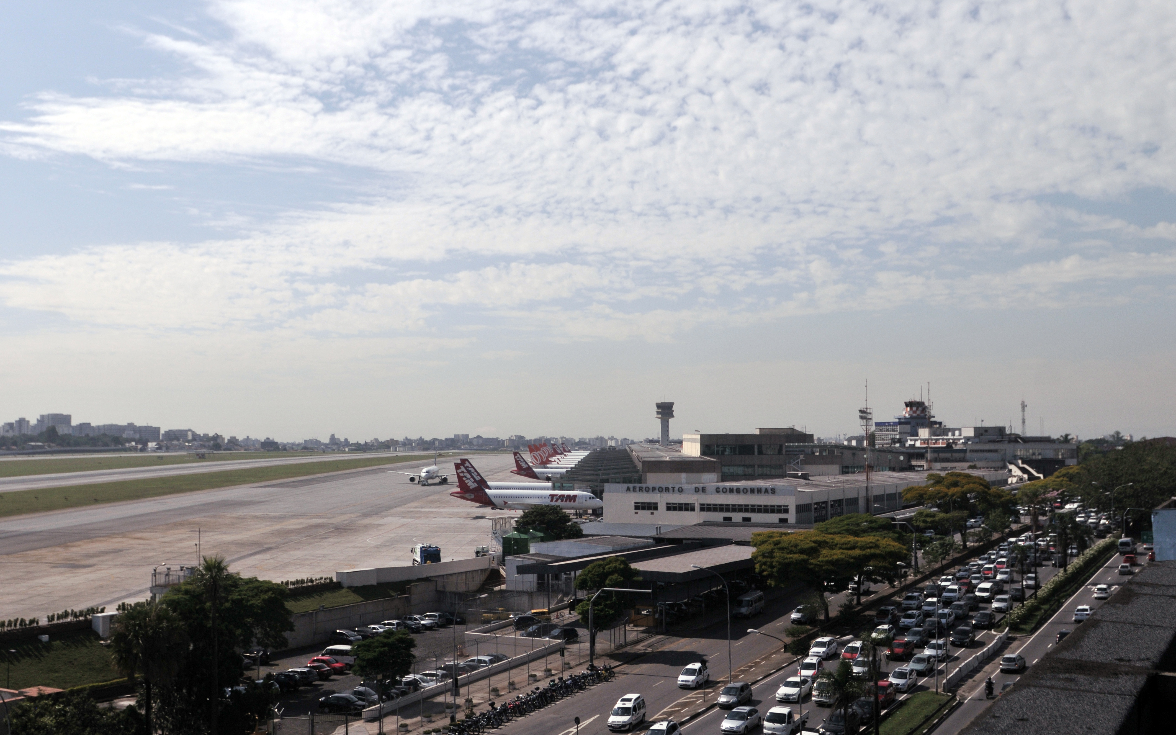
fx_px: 1186
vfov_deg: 34.4
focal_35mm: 37
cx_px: 589
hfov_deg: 52.8
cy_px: 394
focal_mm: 24
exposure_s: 1/8000
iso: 400
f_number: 3.5
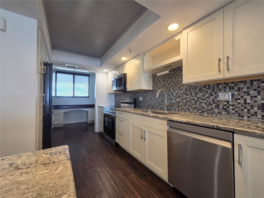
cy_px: 99
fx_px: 99
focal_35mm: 13
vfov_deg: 89.9
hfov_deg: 106.2
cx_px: 132
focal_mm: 2.2
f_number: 2.2
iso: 200
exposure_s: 1/120
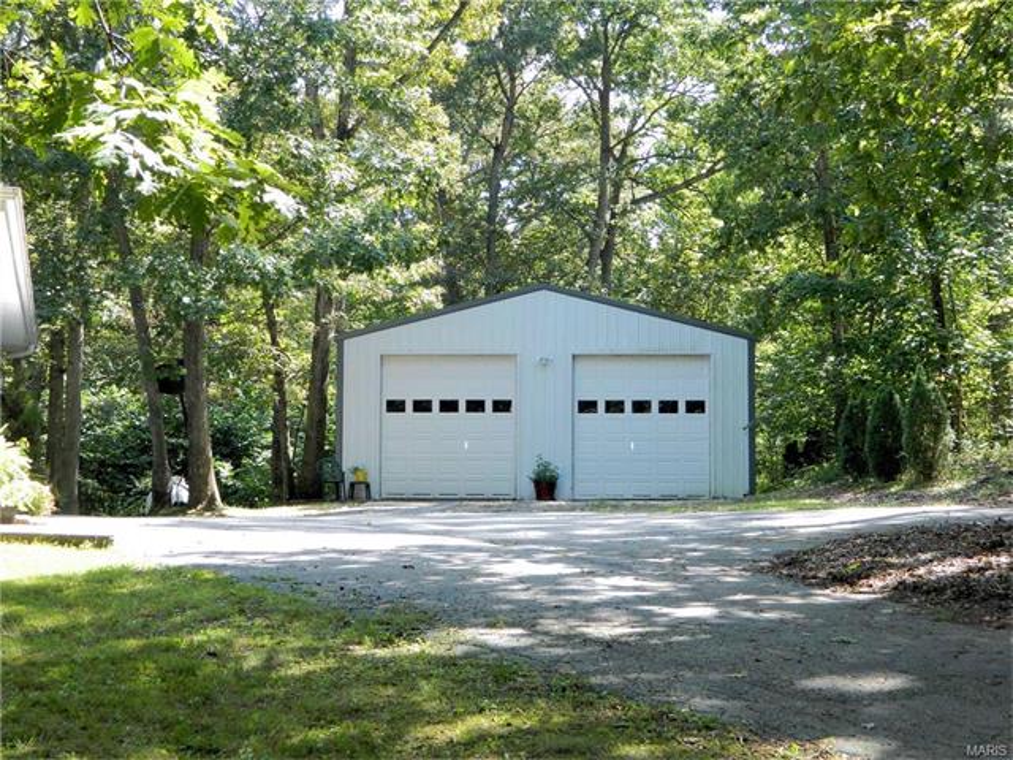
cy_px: 380
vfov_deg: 25.7
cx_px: 506
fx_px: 1668
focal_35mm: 57
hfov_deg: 33.8
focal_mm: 10.2
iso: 110
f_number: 3.8
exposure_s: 1/80
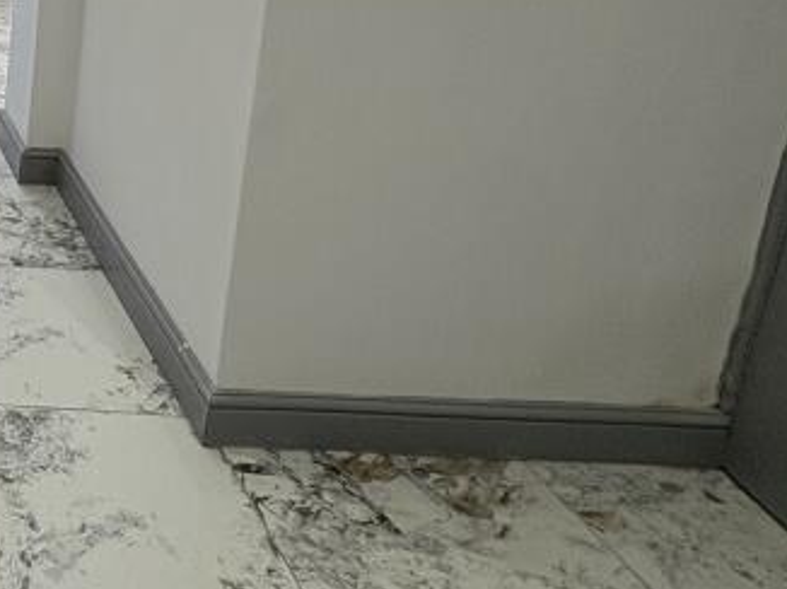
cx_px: -266
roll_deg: +0.0
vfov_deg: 30.1
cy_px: -29
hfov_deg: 31.6
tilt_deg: -12.0
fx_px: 1000
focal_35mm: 44
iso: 80
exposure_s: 1/105
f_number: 2.2
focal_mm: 2.22
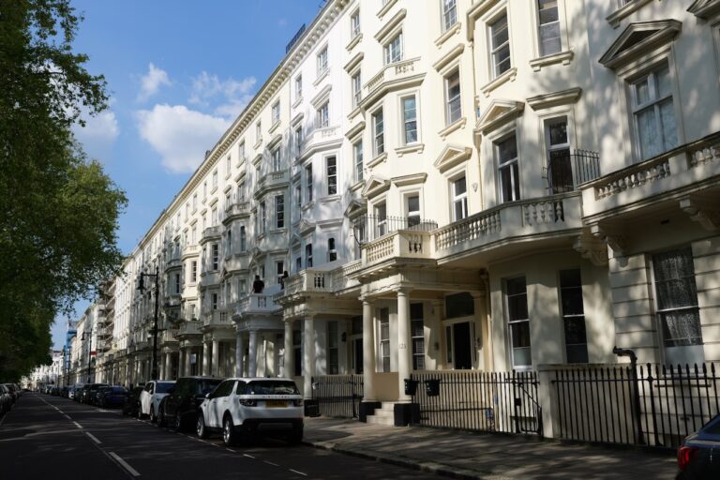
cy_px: 240
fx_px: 700
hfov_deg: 54.4
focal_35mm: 35
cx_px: 360
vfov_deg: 37.9
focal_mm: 35
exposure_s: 1/1000
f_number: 4
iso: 100
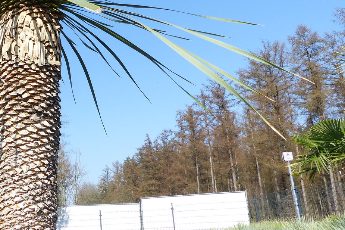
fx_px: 431
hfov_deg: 41.0
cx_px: 51
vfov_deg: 29.6
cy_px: 76
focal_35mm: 45
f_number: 4
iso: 100
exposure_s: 1/500
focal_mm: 4.5
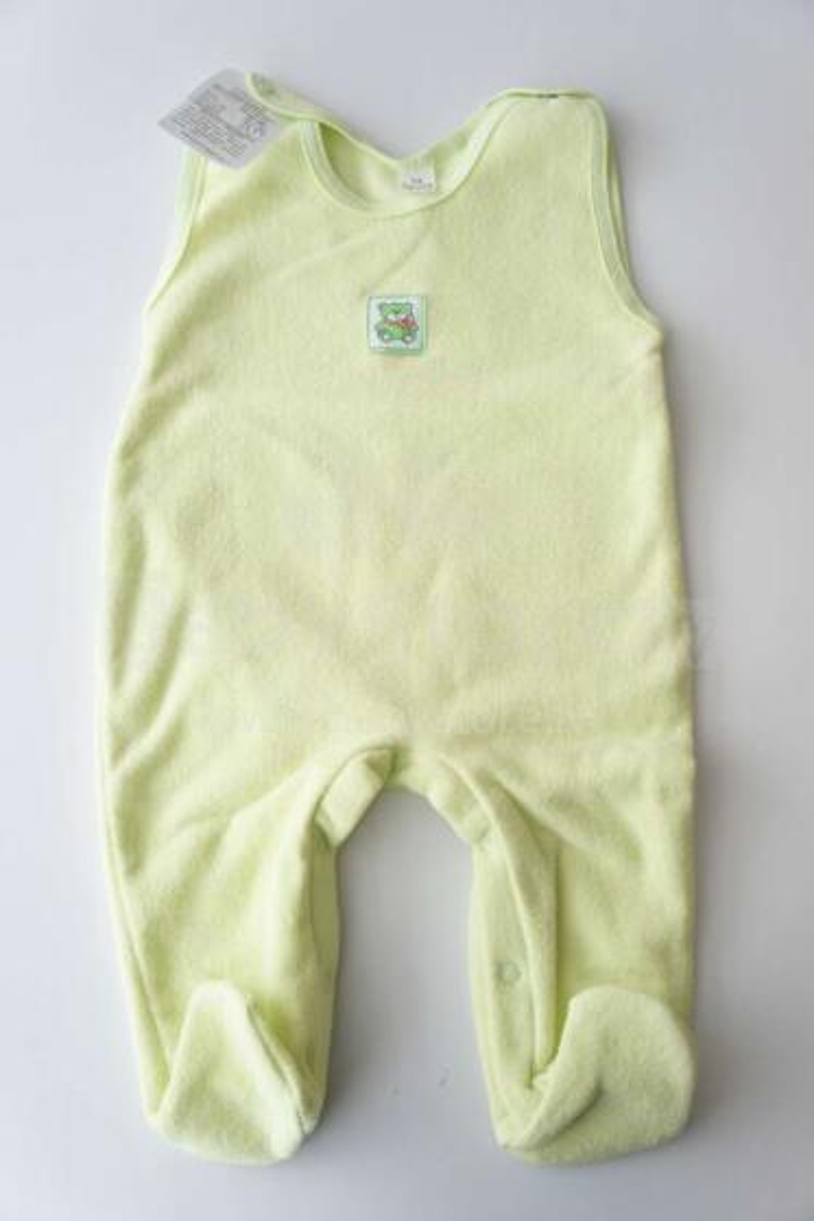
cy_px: 610
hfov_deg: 36.9
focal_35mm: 36
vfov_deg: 53.1
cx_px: 407
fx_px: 1222
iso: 200
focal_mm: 24
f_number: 4
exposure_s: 1/160
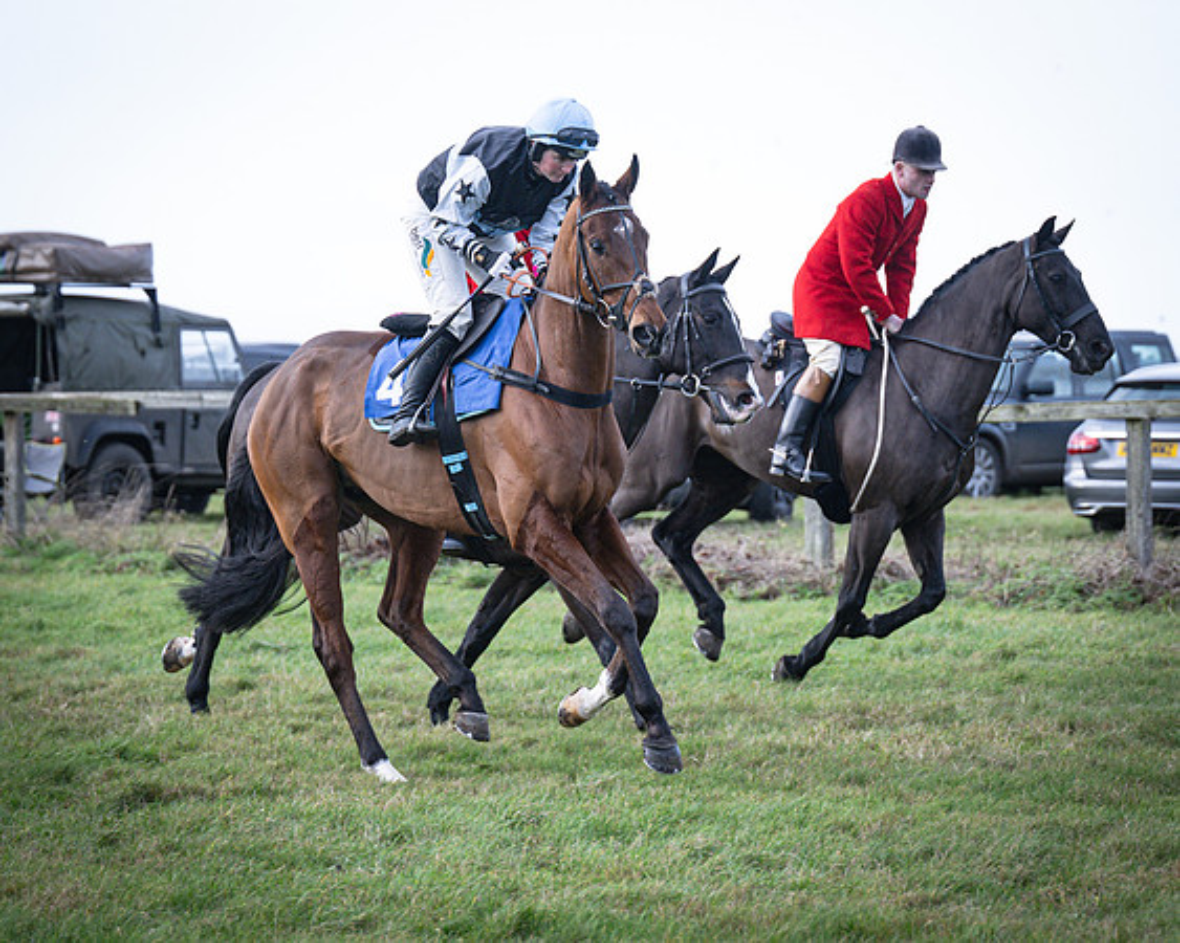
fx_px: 5931
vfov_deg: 9.1
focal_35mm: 170
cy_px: 502
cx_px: 659
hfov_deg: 11.4
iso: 400
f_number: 2.8
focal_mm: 83
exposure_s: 1/1000
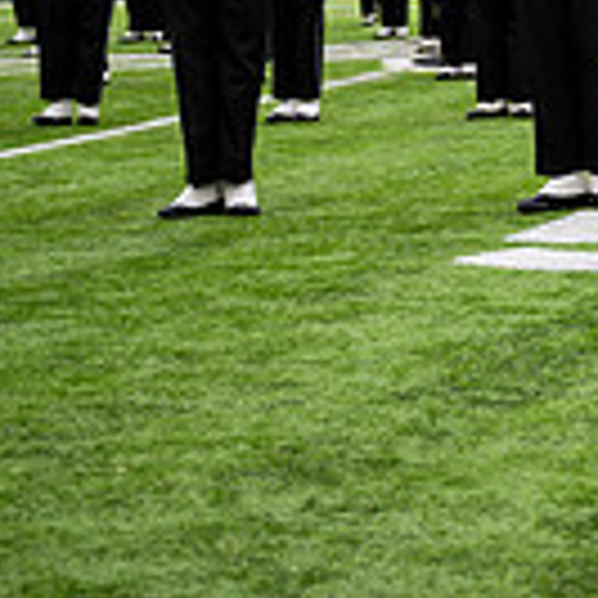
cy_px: -187
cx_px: 958
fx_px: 3108
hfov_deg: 10.5
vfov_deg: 10.7
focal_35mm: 159
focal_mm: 43
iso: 100
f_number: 2.8
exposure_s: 1/500
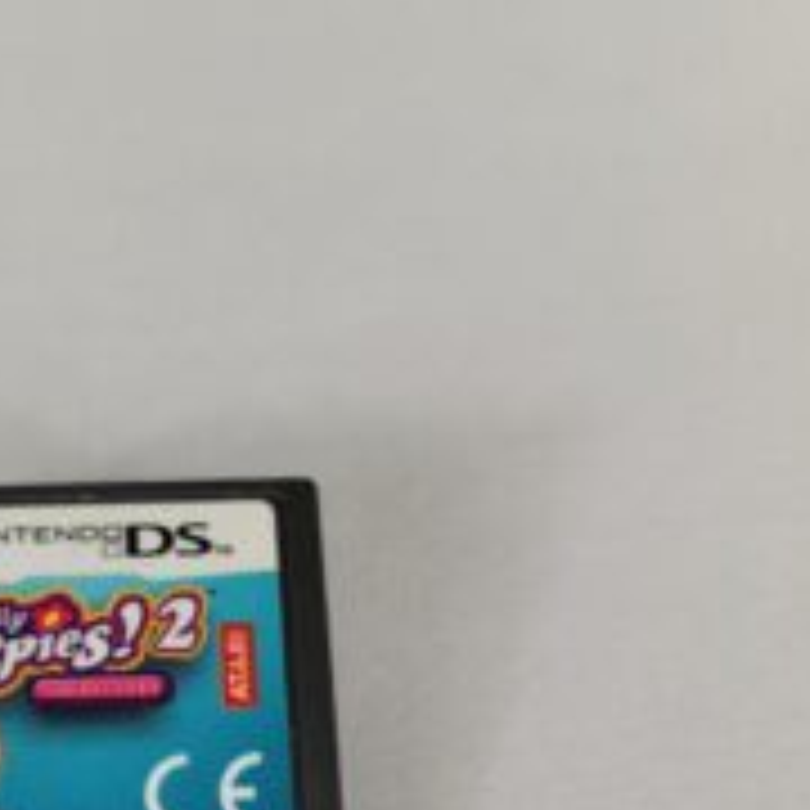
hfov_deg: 32.5
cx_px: 171
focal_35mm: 51
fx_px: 1350
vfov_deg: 32.5
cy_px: 648
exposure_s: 1/147
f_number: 1.8
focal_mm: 5.4
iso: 40
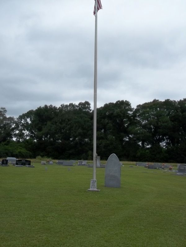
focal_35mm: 40
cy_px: 124
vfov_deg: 46.8
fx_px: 287
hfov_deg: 36.0
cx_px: 93
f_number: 6.3
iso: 80
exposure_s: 1/250
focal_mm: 7.1
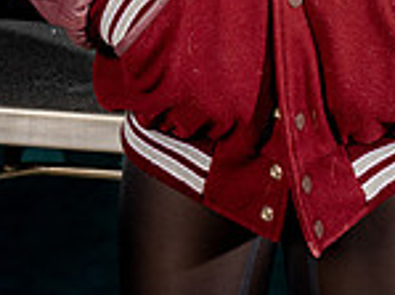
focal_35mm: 99
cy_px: -287
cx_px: 257
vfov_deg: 13.0
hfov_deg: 19.8
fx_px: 1127
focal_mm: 34
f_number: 7.1
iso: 400
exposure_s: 1/125
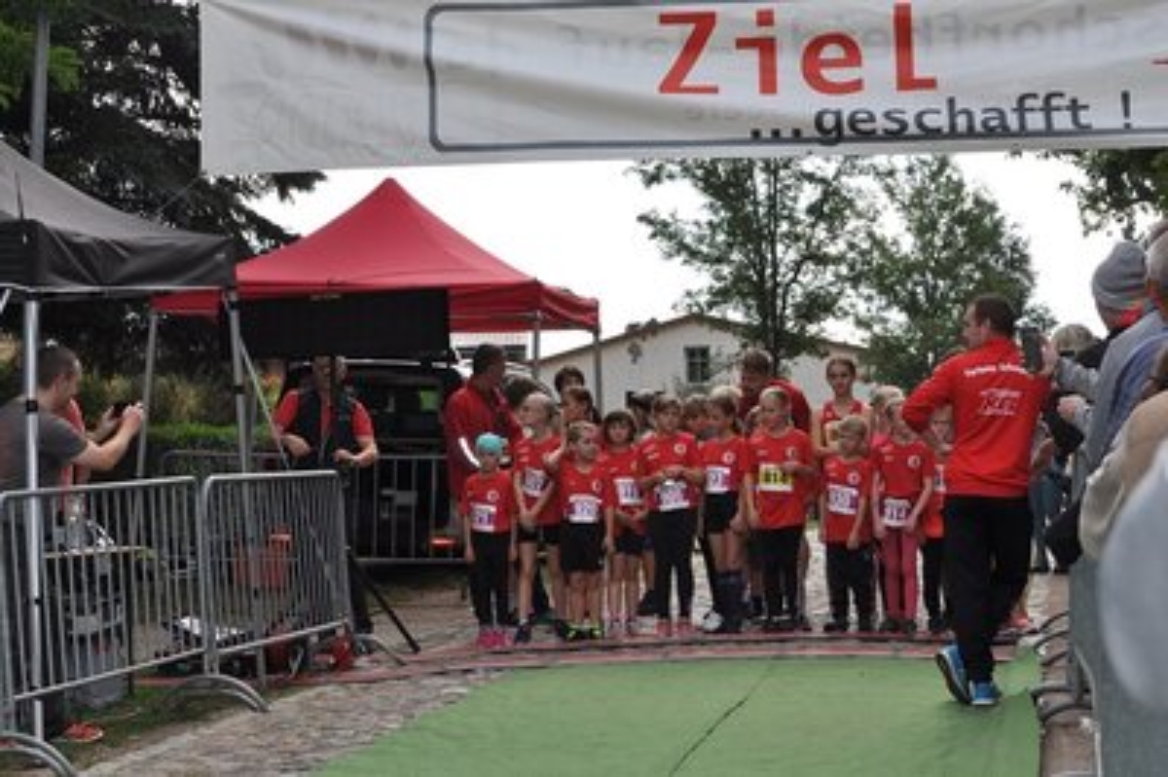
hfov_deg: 24.6
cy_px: 388
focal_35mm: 82
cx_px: 584
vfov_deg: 16.5
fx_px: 2674
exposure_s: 1/200
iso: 200
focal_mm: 55
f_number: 9
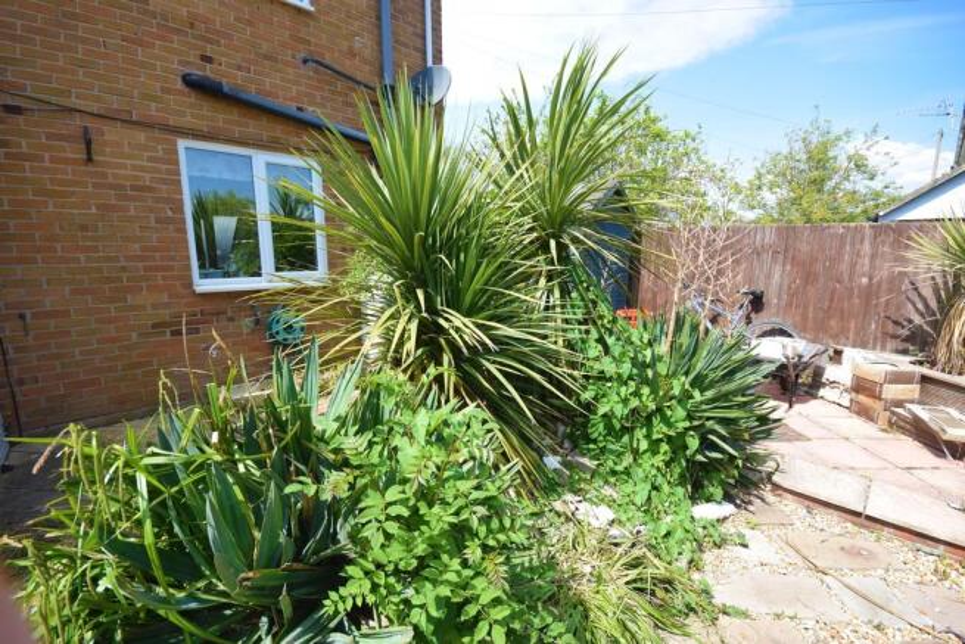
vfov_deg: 77.4
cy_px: 322
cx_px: 482
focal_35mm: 15
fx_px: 402
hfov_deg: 100.4
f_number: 8
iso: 250
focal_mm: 10
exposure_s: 1/250
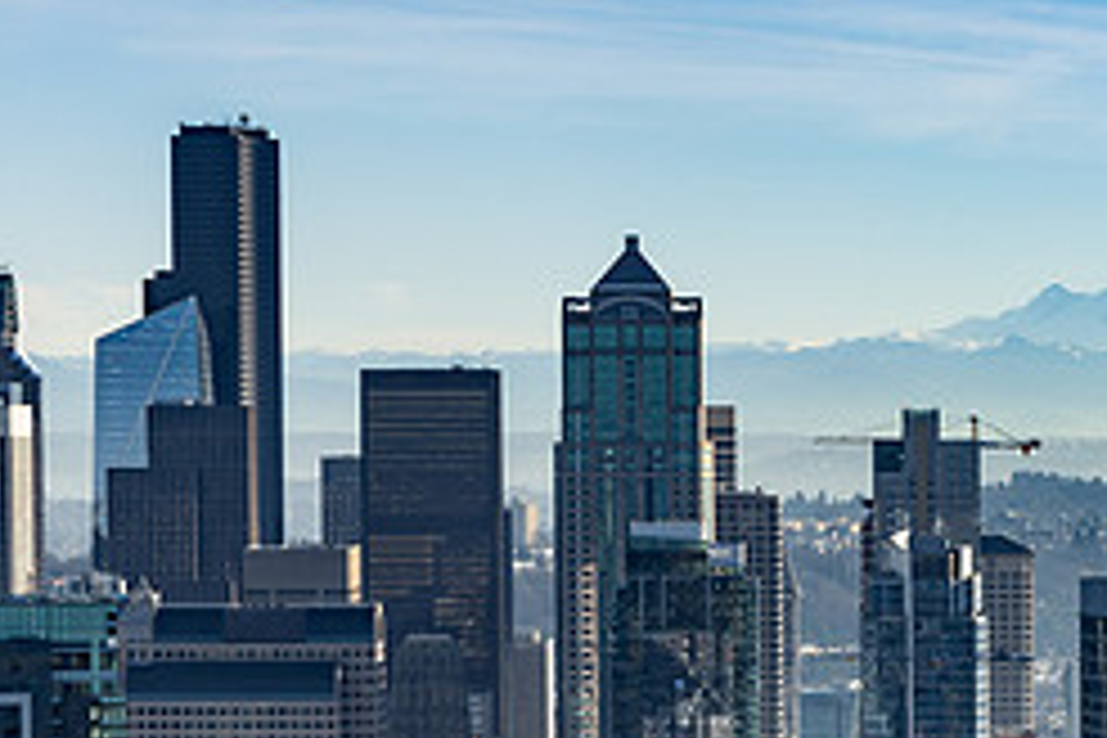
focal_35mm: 173
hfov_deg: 11.7
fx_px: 5319
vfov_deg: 7.9
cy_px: 668
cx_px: 1200
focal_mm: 70
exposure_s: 1/100
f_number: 16
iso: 200
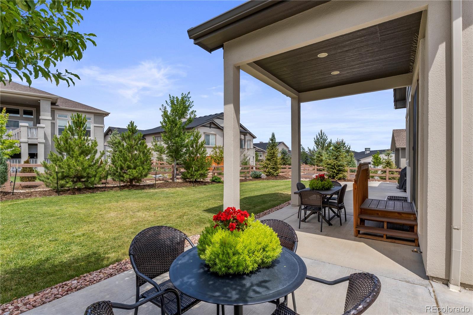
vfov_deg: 71.1
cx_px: 236
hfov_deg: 94.0
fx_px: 221
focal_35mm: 17
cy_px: 158
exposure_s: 1/250
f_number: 8
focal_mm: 11.2
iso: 125
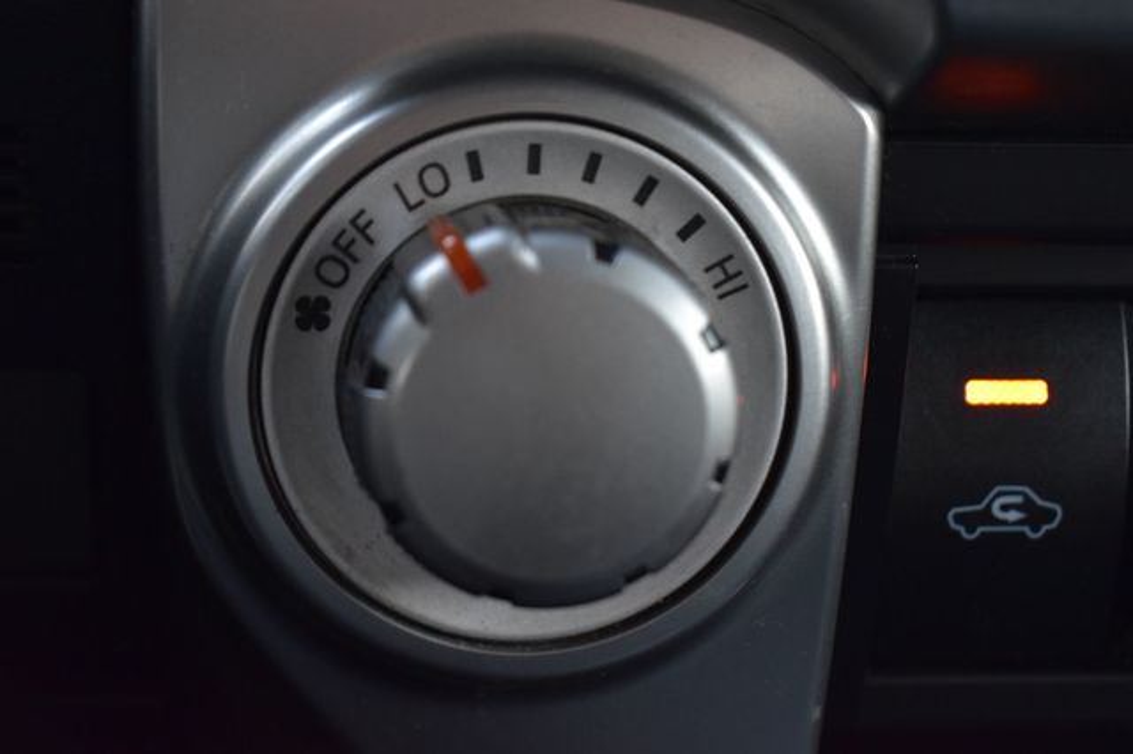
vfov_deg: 17.5
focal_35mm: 78
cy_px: 377
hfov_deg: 26.0
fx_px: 2453
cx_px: 566
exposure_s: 1/15
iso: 1400
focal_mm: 52
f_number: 6.3
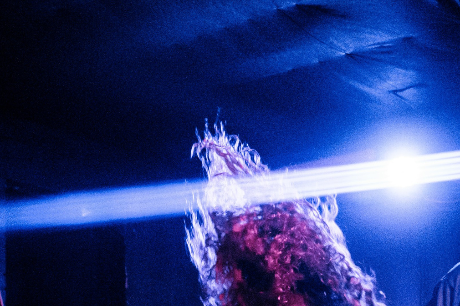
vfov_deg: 18.8
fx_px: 907
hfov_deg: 27.8
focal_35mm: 71
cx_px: 79
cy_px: 278
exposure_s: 1/160
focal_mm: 28
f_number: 2.8
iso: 5000
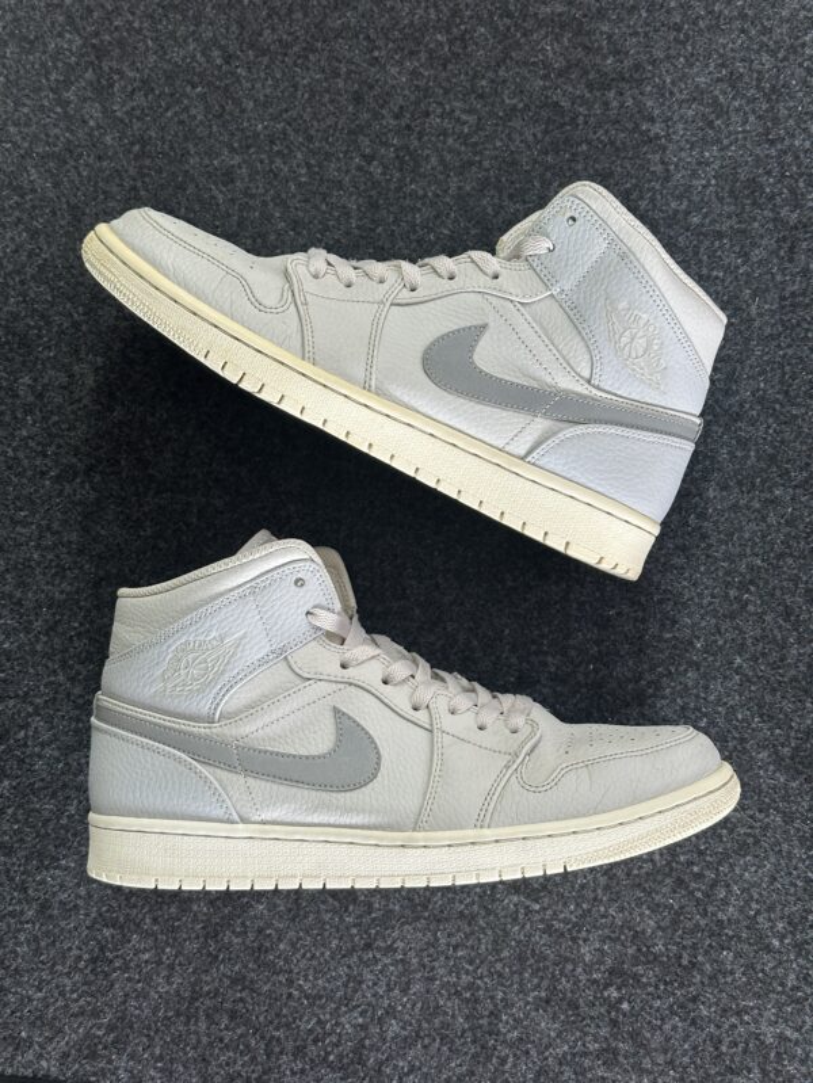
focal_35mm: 48
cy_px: 542
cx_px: 406
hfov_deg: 30.3
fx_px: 1502
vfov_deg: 39.6
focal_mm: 6.86
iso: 100
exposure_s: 1/50
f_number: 1.78
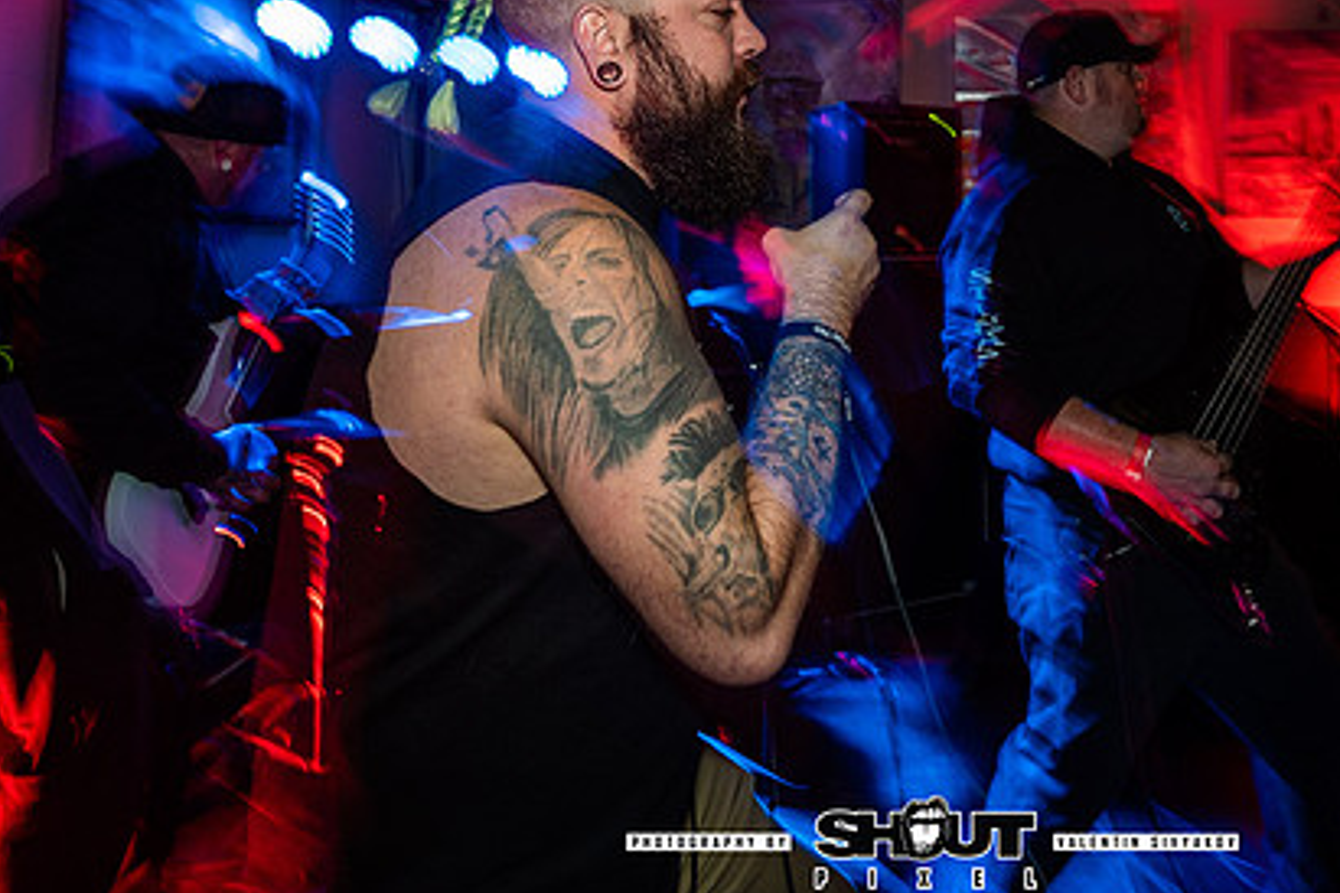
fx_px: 930
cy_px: 148
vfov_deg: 47.7
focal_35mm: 25
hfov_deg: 70.0
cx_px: 859
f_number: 2.8
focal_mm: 14
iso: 160
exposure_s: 1/10
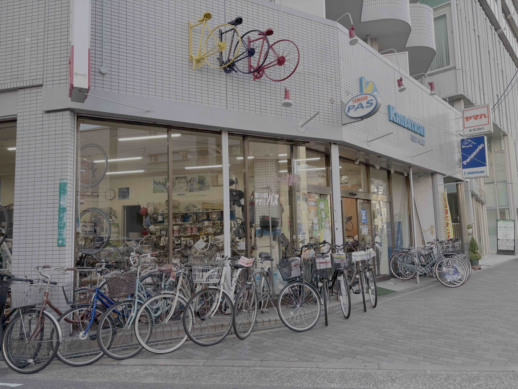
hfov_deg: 67.3
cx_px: 259
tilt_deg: +4.9
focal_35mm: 26
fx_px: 389
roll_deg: +1.7
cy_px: 194
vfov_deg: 53.1
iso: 40
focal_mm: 5.96
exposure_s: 1/169
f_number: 1.6
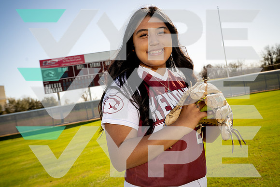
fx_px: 280
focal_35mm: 36
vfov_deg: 36.9
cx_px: 140
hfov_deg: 53.1
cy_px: 94
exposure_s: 1/250
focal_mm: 36
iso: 100
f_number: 7.1
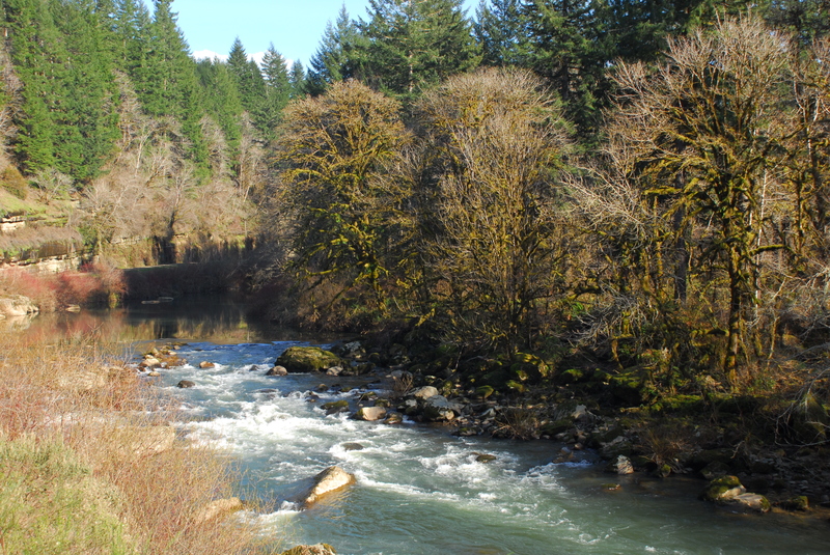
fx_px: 1108
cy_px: 278
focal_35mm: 48
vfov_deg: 28.1
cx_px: 415
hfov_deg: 41.1
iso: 160
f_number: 5.6
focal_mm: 32
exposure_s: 1/160
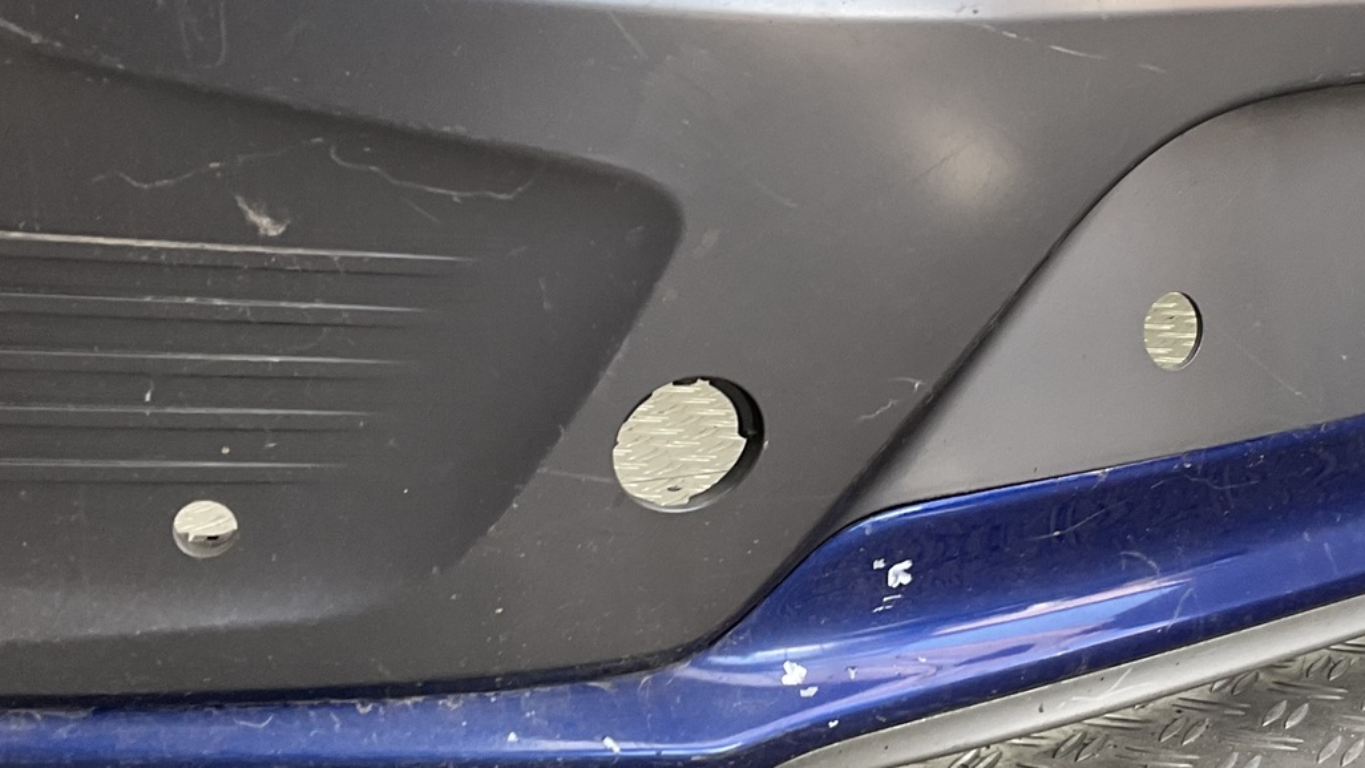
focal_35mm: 62
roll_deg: +1.8
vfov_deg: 19.4
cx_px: 900
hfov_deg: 33.6
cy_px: 365
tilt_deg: -11.7
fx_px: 2244
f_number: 1.8
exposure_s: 1/120
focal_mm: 3
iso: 40
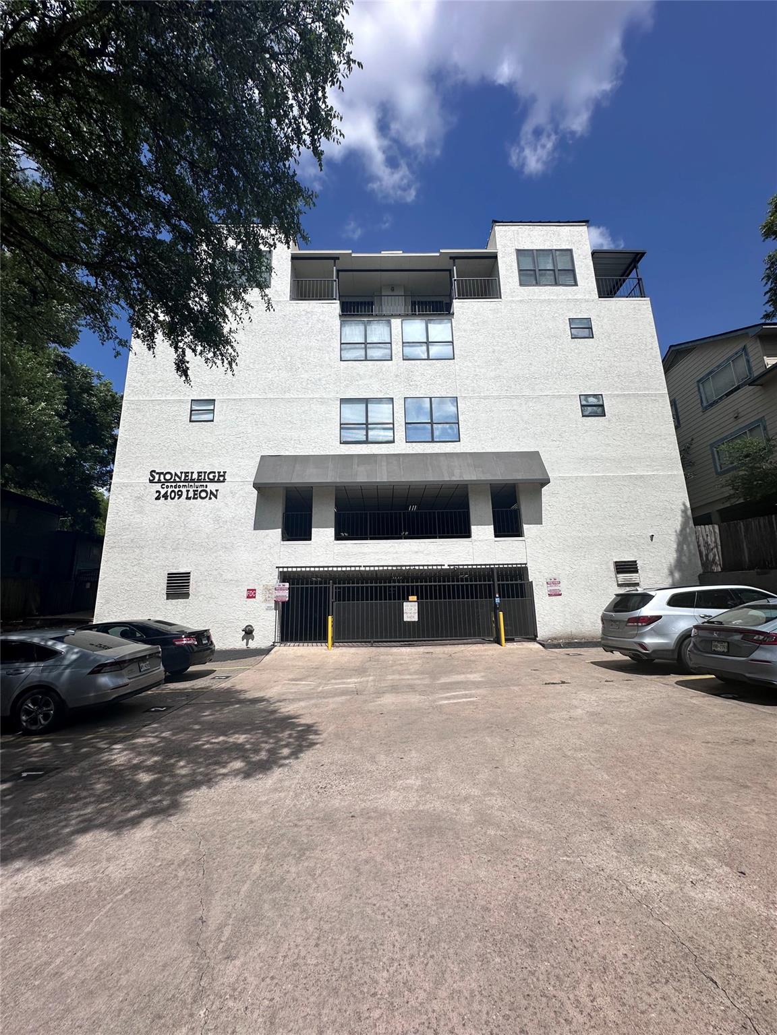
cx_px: 388
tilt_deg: +15.3
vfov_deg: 102.1
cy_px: 518
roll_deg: -0.3
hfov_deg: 85.7
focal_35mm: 14
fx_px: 419
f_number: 2.2
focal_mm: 2.22
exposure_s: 1/4831
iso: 50
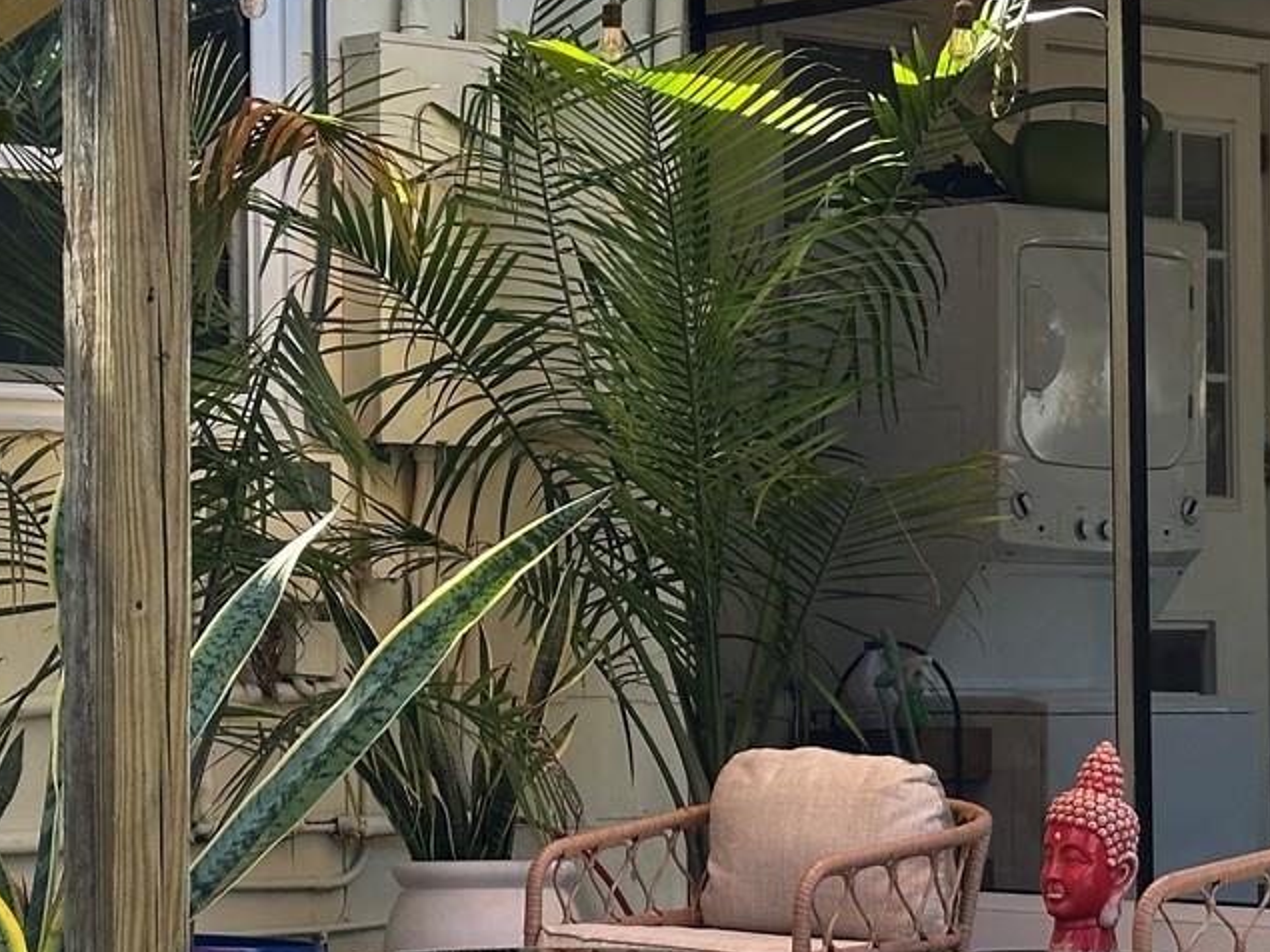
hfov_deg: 16.2
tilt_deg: +2.0
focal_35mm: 121
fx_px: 4438
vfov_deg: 12.2
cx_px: 320
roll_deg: +0.2
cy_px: 562
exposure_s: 1/393
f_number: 1.78
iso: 64
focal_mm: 6.86
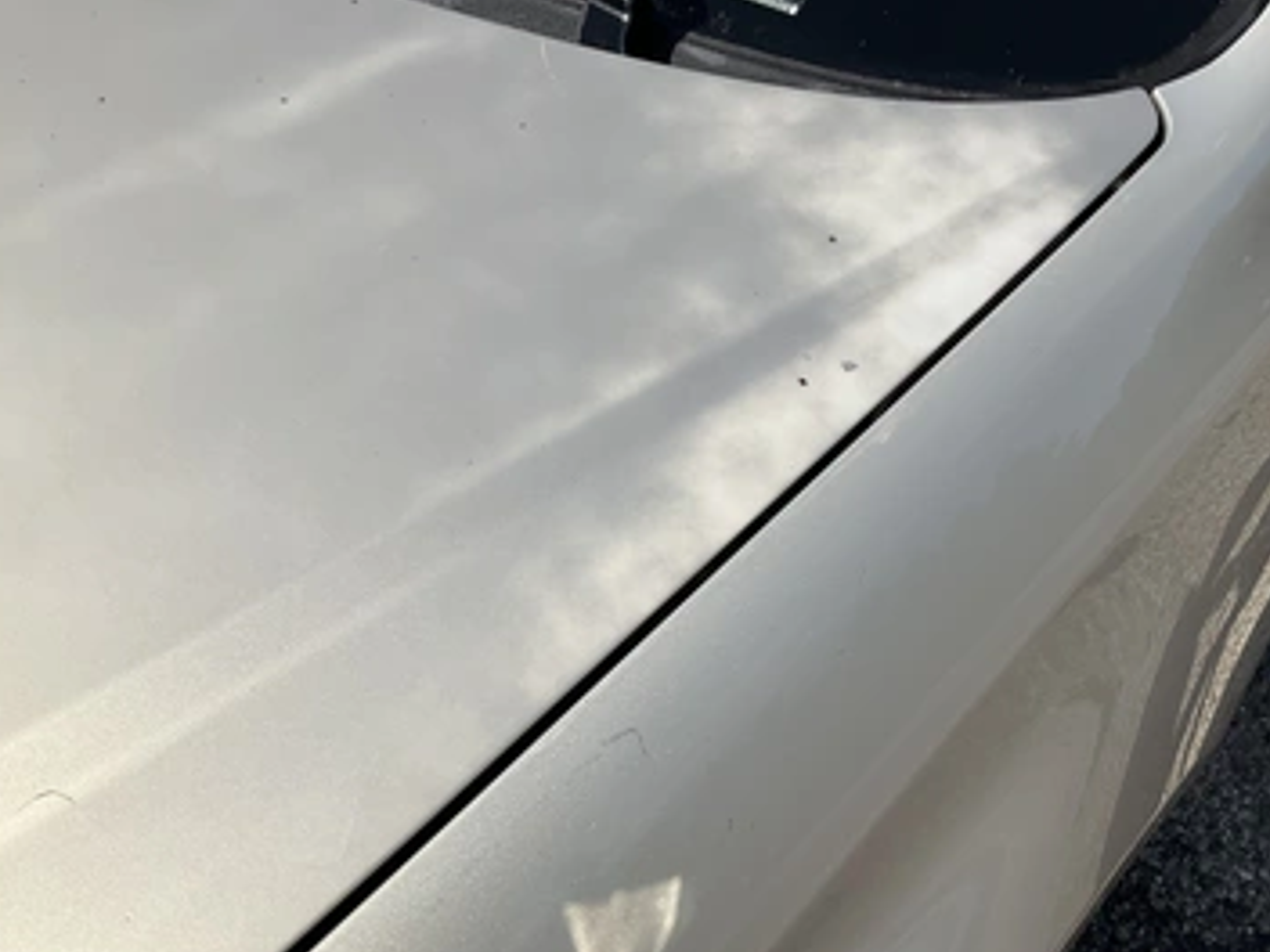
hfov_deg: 55.4
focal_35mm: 33
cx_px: 639
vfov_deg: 42.9
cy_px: 422
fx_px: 1211
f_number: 1.8
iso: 25
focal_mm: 3
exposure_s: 1/2538
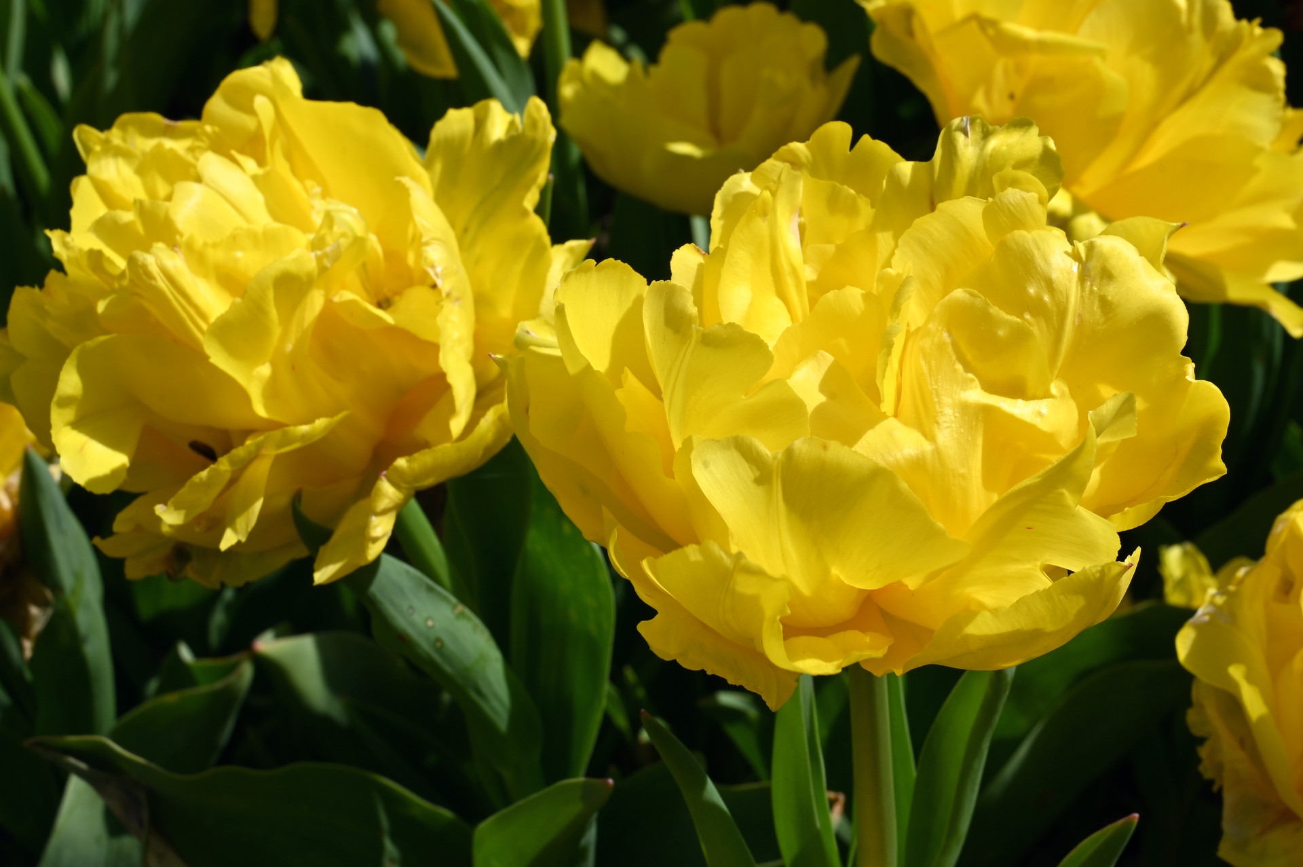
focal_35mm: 44
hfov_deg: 44.5
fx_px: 1591
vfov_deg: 30.5
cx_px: 652
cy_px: 434
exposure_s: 1/125
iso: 100
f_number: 16
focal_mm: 44
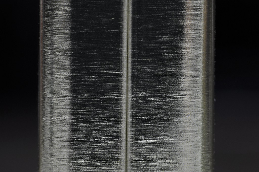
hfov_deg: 13.1
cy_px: 86
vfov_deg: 8.7
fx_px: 1132
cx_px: 130
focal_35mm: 158
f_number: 11
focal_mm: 105
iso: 200
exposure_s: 1/4
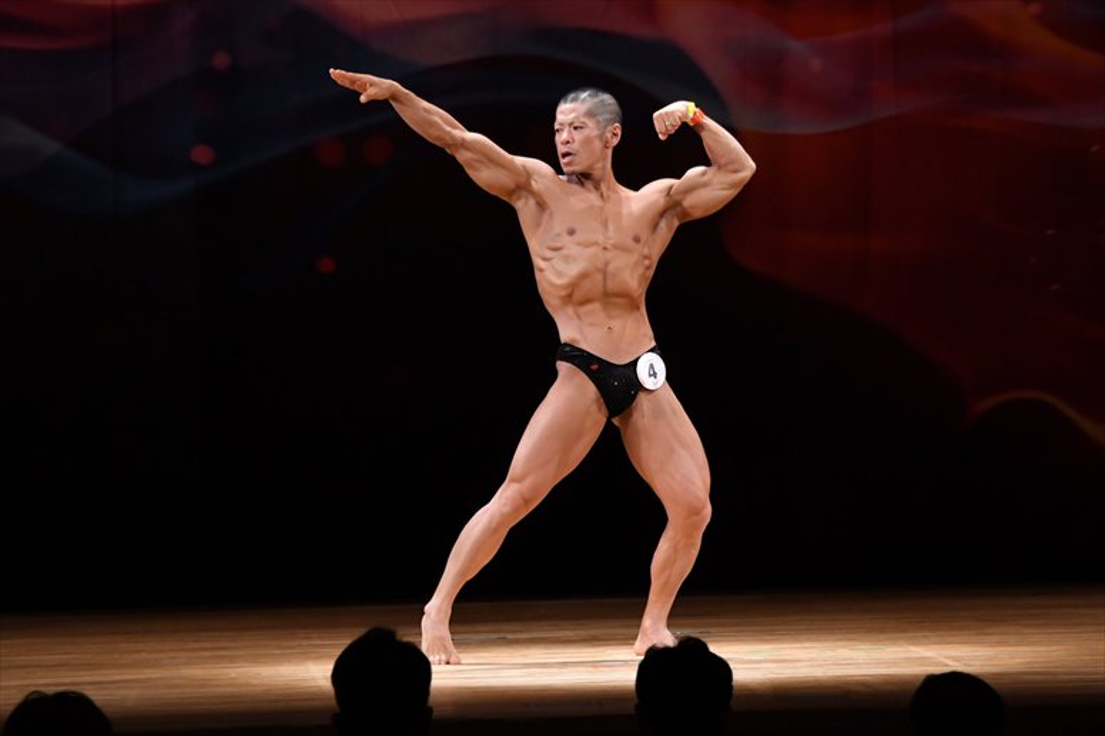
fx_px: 7363
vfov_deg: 5.7
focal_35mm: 240
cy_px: 368
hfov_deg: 8.6
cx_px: 552
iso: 3200
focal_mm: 160
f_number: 5.6
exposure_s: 1/400
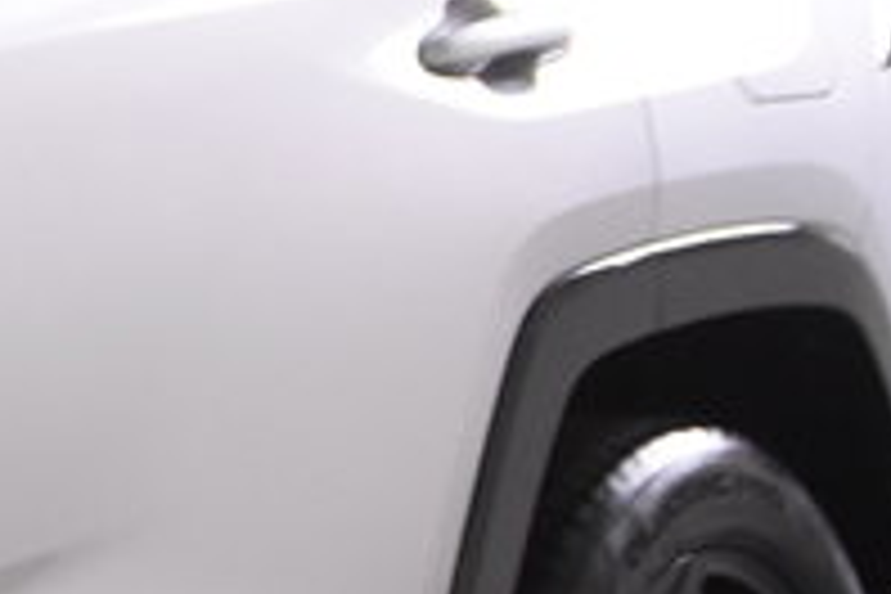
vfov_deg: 6.4
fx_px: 5271
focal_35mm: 213
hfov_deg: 8.4
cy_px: 443
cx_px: -1598
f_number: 4
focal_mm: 22
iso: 1600
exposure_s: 1/60
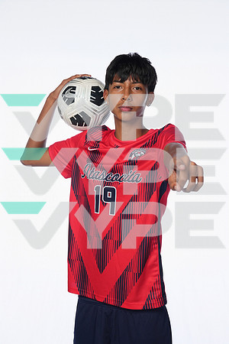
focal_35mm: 53
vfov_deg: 37.5
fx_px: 506
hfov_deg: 25.5
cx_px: 114
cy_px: 172
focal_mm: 53
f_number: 8
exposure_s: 1/250
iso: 800
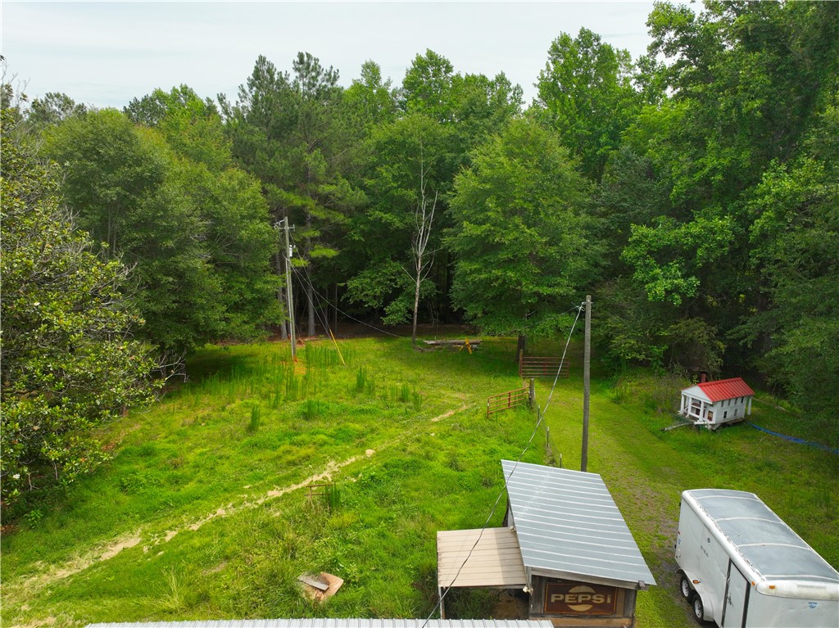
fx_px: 581
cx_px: 420
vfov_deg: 56.8
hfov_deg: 71.6
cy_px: 314
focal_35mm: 24
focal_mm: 12.29
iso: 120
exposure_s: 1/200
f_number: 2.8
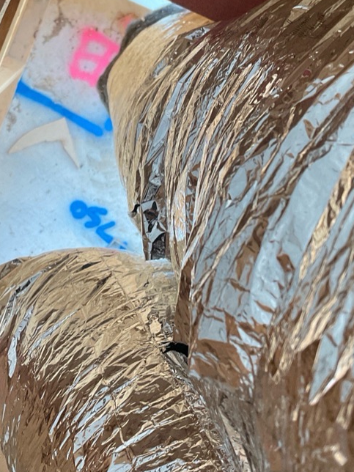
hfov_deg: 24.0
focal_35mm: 60
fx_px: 818
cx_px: 72
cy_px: 220
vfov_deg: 32.2
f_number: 1.8
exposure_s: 1/120
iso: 64
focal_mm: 3
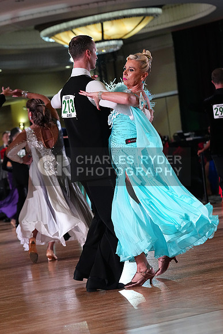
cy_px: 167
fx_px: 1179
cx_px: 112
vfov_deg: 16.1
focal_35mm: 127
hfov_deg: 10.8
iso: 6400
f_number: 5.6
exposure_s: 1/400
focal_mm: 127
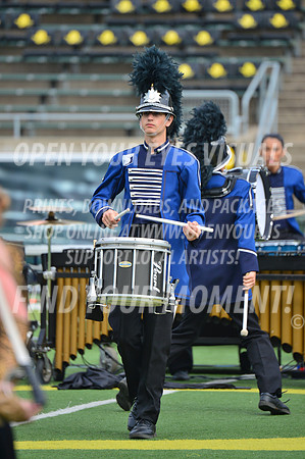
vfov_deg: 5.2
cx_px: 152
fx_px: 5095
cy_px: 230
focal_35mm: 400
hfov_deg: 3.4
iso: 200
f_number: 5.6
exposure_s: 1/500
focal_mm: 400
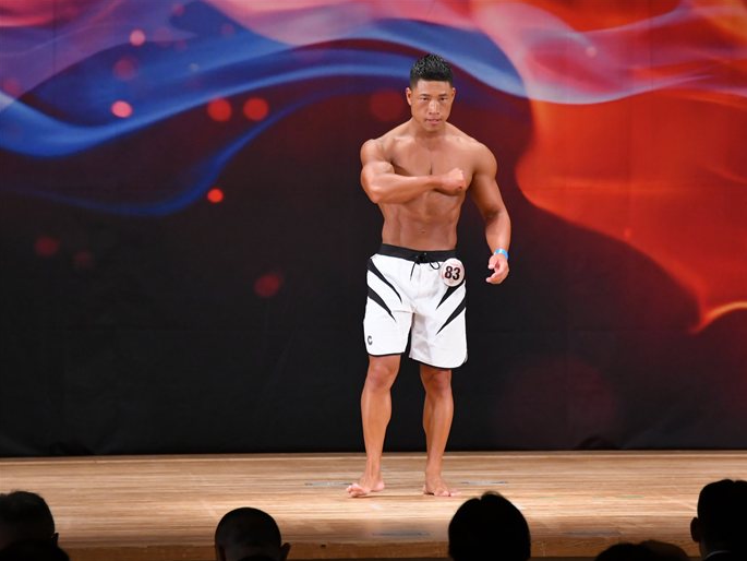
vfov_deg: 5.7
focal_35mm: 261
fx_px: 5633
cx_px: 421
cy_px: 280
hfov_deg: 7.6
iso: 3200
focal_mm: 160
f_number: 5.6
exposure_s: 1/400
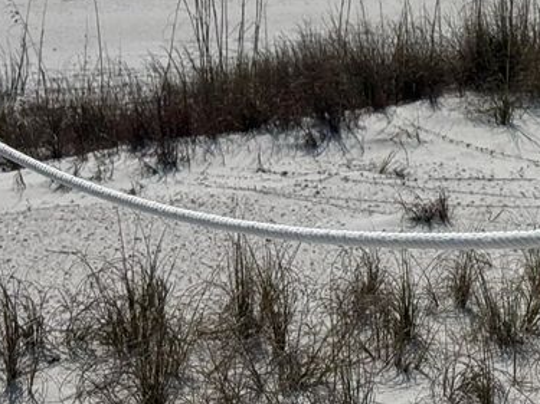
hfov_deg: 14.7
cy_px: -124
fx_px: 2043
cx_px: 602
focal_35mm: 131
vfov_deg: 11.0
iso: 50
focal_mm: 6.76
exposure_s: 1/16129
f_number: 1.78
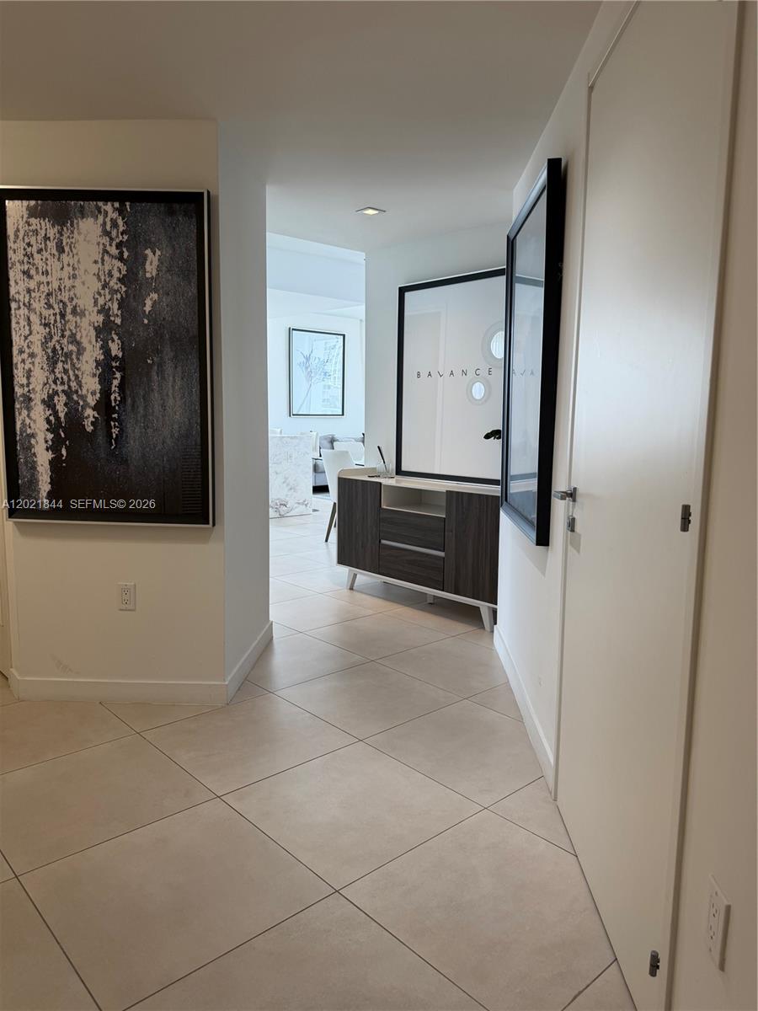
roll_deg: -1.2
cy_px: 506
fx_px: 701
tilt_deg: -8.3
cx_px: 379
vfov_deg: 71.6
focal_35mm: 24
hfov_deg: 56.8
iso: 100
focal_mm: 6.76
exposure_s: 1/120
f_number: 1.78
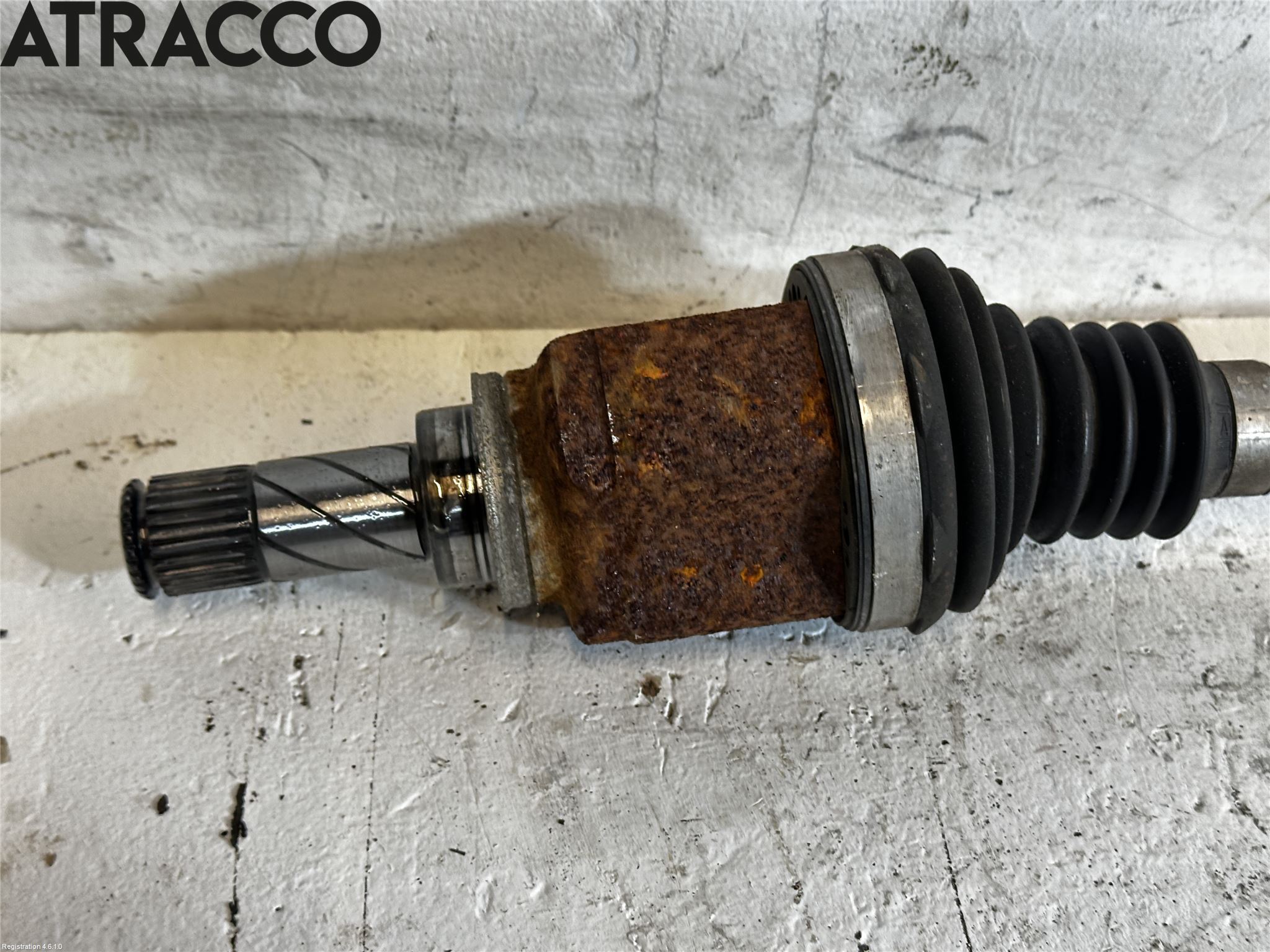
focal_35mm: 48
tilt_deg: -45.3
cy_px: 476
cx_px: 635
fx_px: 1761
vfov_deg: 30.3
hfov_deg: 39.7
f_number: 1.78
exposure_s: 1/50
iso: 160
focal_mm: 6.86
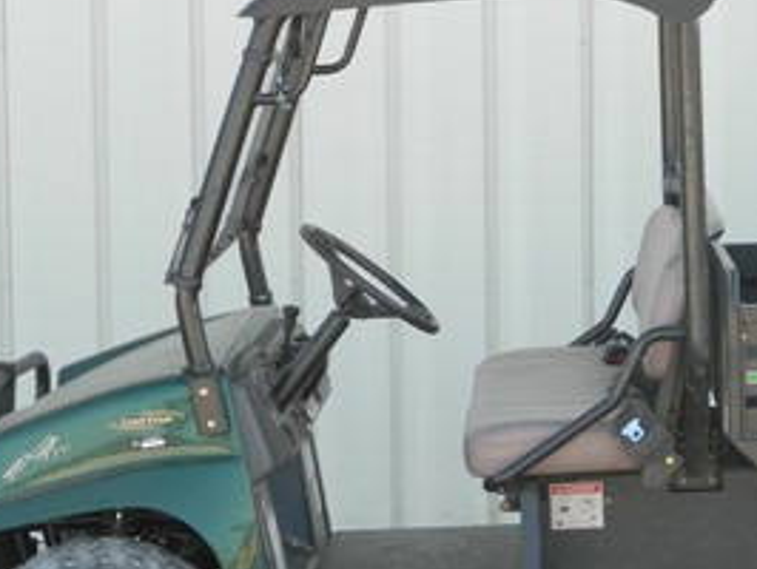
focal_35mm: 143
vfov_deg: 10.4
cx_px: 595
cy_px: 398
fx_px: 3130
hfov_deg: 13.7
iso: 80
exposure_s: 1/100
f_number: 4
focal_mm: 12.6
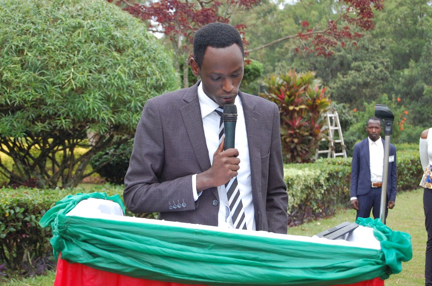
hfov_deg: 24.7
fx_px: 988
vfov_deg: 16.5
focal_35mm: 82
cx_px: 216
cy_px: 143
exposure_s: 1/200
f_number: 6.3
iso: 800
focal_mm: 55
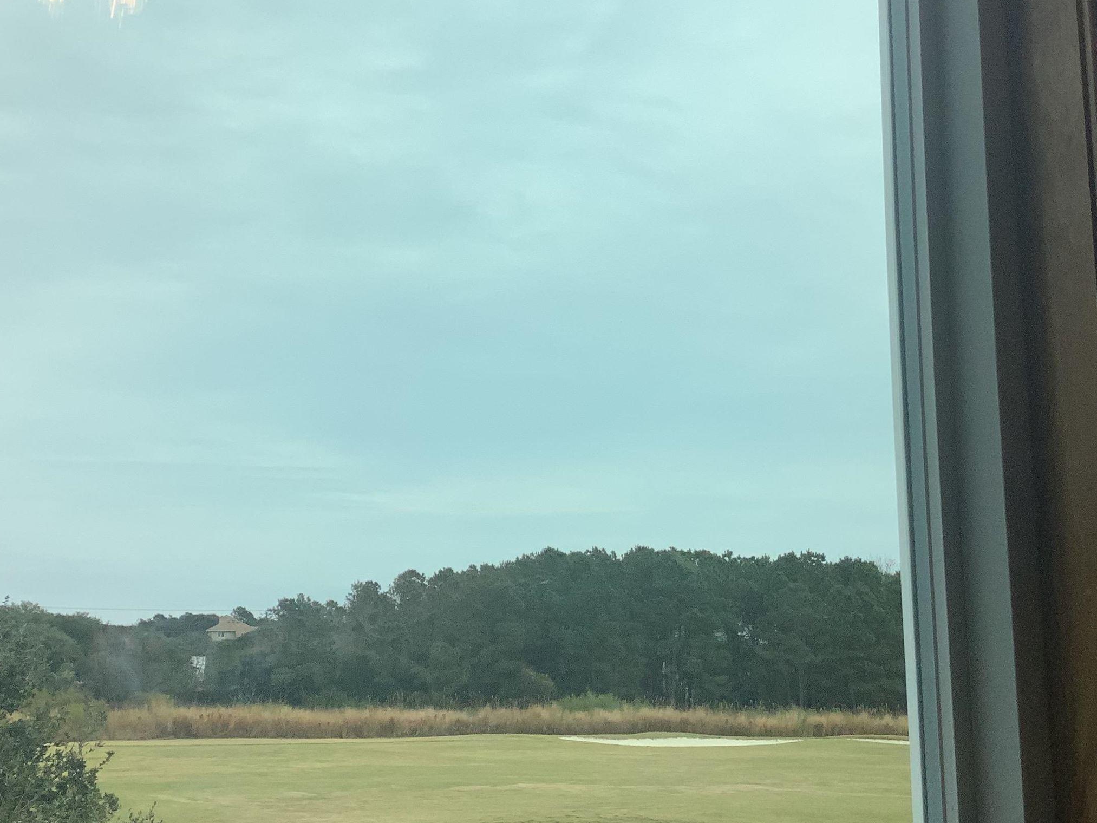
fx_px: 1490
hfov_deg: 40.3
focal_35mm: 47
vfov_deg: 30.8
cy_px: 332
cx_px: 472
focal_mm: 3.3
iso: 25
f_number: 2.4
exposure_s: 1/981
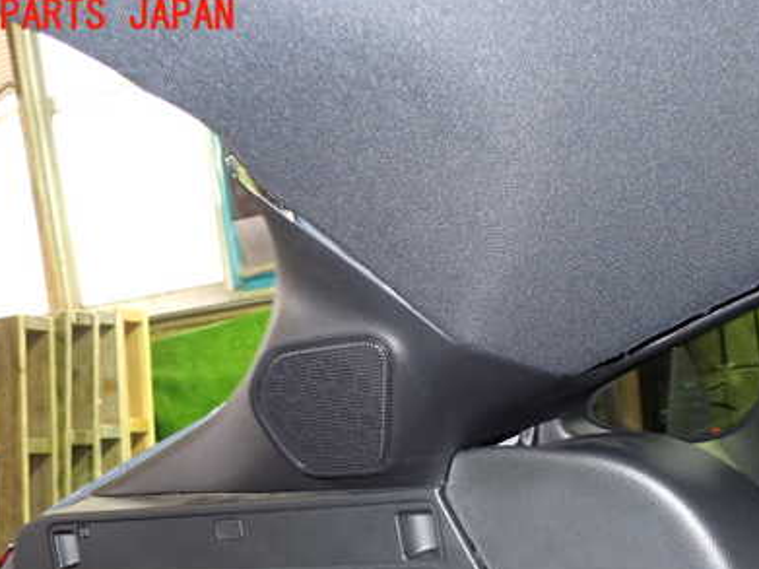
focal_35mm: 46
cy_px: 429
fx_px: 1008
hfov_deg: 41.0
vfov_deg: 30.9
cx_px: 464
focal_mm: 5.4
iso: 400
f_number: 2.3
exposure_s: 1/30
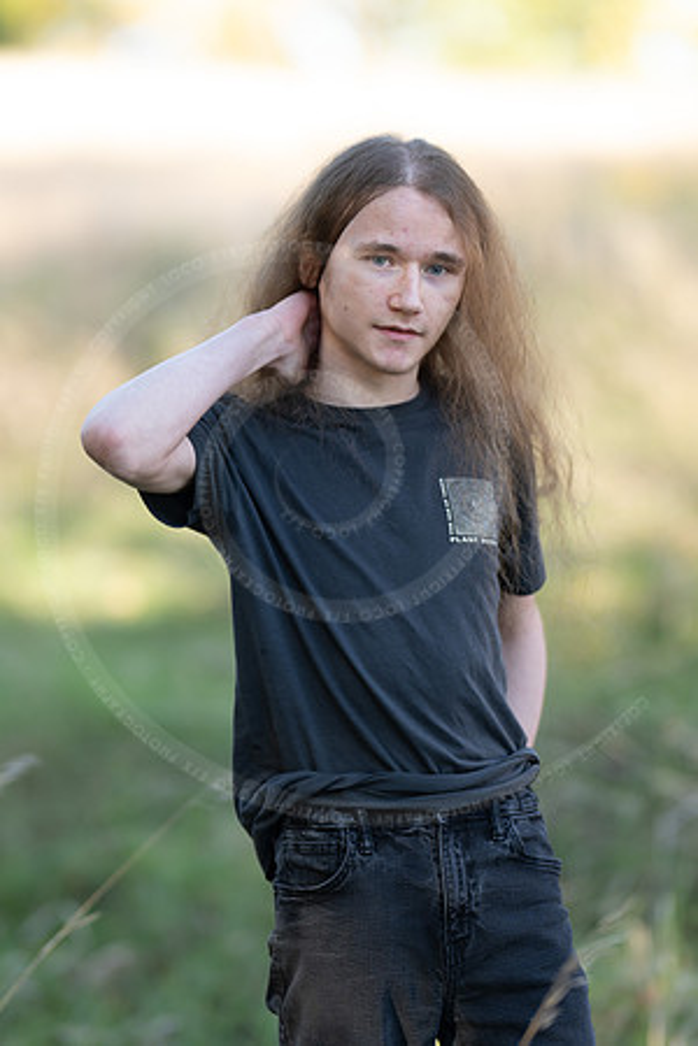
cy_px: 523
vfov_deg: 16.1
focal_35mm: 127
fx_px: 3693
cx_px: 349
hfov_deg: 10.8
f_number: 1.3
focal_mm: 85
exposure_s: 1/500
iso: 80
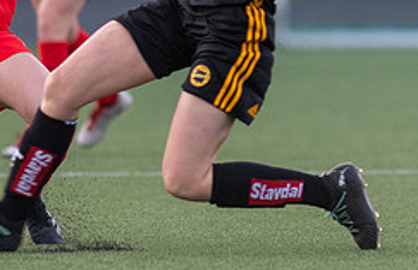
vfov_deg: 0.9
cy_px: -3
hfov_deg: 1.4
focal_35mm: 1440
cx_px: -46
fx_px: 16562
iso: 1100
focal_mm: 300
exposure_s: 1/800
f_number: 3.2
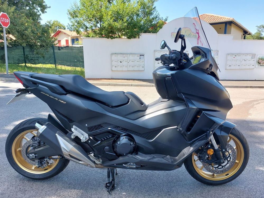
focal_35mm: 25
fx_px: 191
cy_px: 99
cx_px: 132
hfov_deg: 69.4
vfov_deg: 54.9
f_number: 1.8
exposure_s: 1/211
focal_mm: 5.23
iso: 25
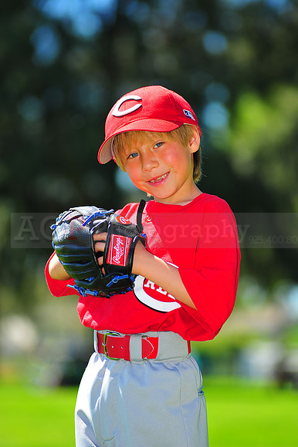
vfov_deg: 11.4
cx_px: 149
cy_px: 224
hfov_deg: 7.6
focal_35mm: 180
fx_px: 2237
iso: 200
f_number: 4.5
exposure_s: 1/640
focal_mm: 180
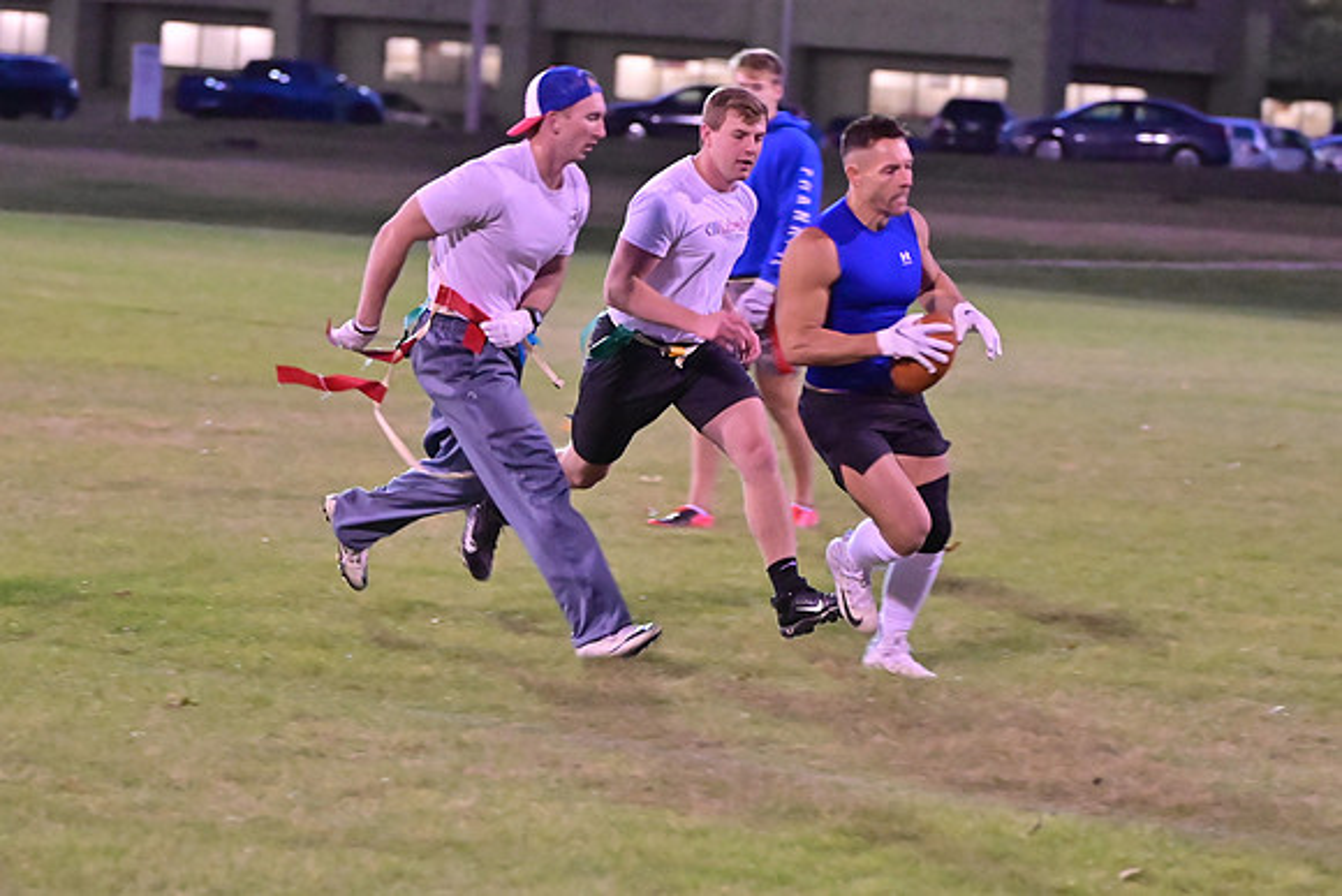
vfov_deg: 7.6
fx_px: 6711
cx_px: 671
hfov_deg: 11.4
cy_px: 448
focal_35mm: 180
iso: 6400
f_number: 4
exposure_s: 1/320
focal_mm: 120
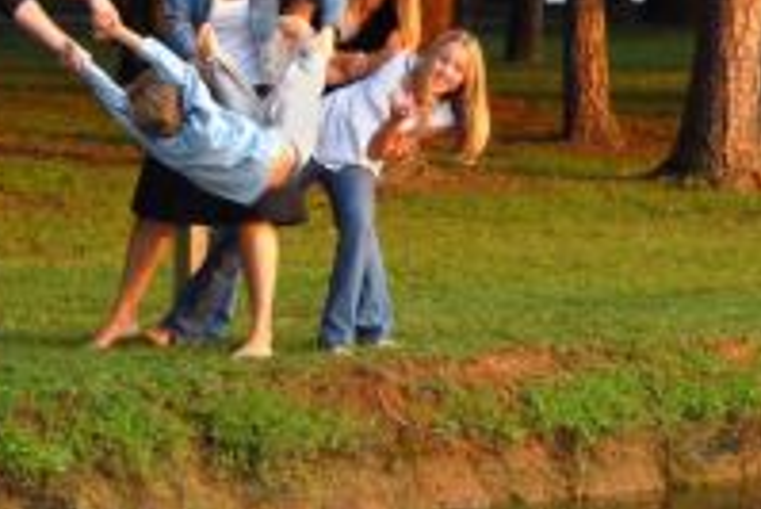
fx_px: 4463
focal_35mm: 211
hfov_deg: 9.7
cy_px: 168
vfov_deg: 6.5
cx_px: 157
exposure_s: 1/160
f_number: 6.3
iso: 200
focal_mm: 70
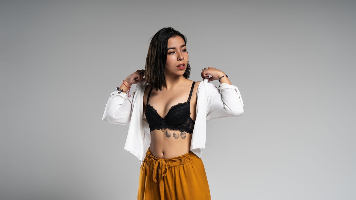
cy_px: 97
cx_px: 178
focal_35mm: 94
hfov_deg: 22.7
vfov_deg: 12.9
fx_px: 887
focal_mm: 89
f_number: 7.1
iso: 100
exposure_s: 1/250
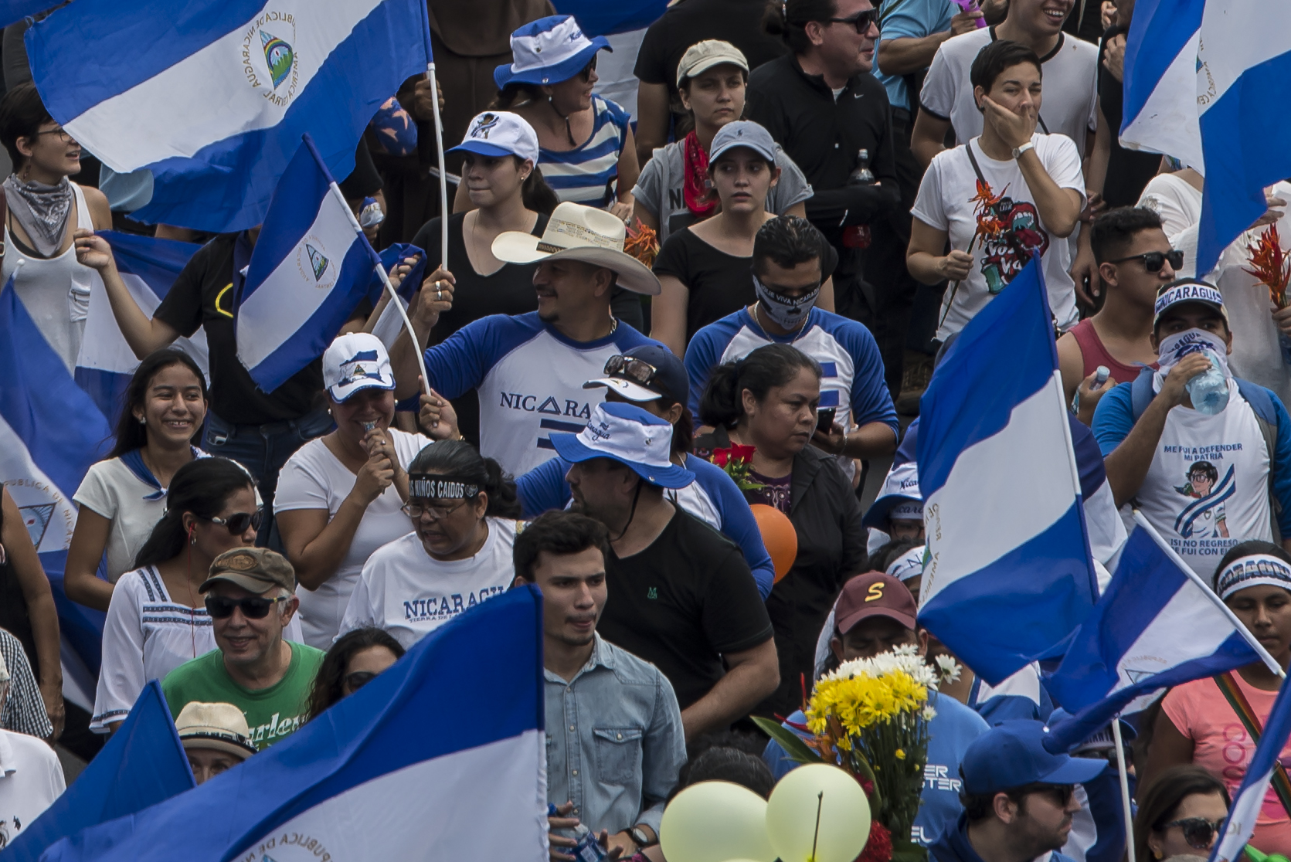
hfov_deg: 3.2
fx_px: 23249
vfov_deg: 2.1
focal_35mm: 648
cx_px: 125
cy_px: -425
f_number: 8
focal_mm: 180
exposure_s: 1/320
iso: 125
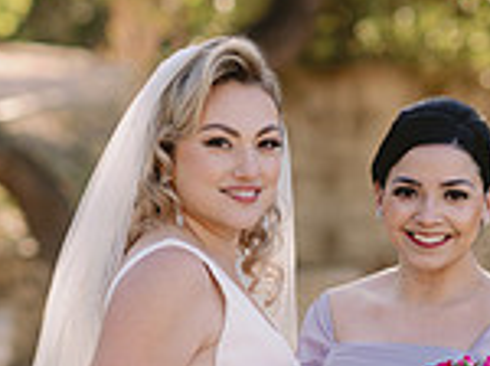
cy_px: 559
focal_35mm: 245
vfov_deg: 6.0
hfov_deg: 8.1
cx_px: 305
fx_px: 3463
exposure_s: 1/320
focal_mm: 85
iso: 80
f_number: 2.5
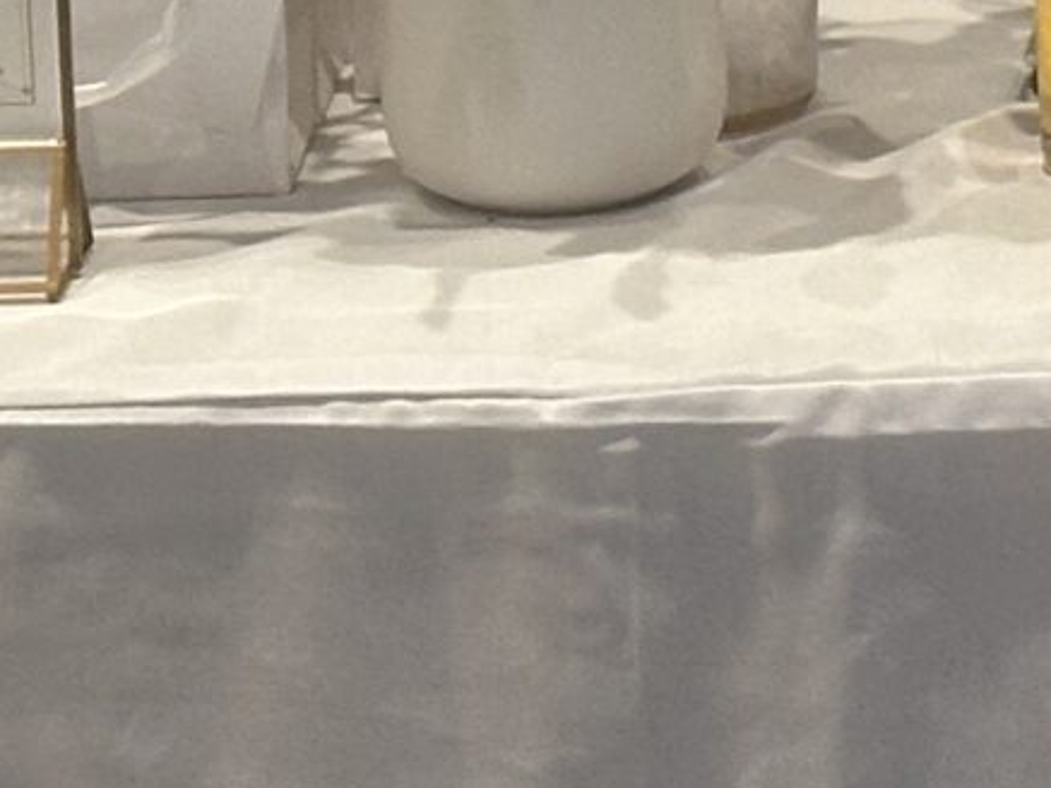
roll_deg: +0.9
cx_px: 2174
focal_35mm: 281
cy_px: -507
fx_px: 8534
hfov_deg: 6.8
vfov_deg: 5.2
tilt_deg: -10.6
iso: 160
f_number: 1.78
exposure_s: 1/60
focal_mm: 6.86
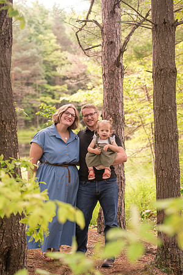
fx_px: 534
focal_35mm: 70
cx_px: 92
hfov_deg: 19.5
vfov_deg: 28.8
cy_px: 138
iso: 400
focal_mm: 70
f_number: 4
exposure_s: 1/200
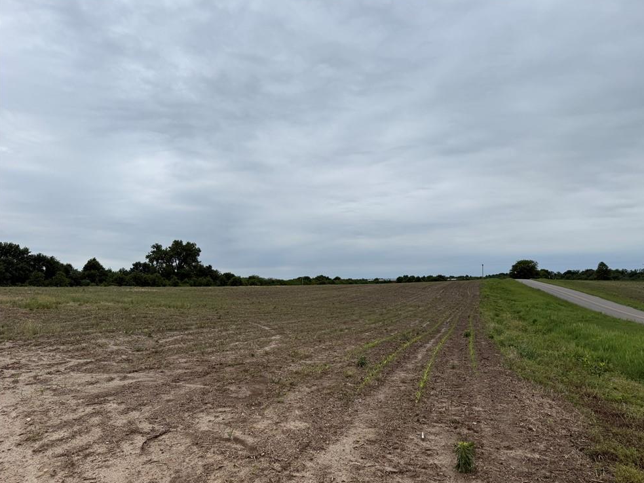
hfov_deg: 69.4
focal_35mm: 25
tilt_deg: +4.4
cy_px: 245
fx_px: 465
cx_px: 333
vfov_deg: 54.9
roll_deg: +1.1
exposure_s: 1/4167
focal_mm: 6.76
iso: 80
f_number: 1.78
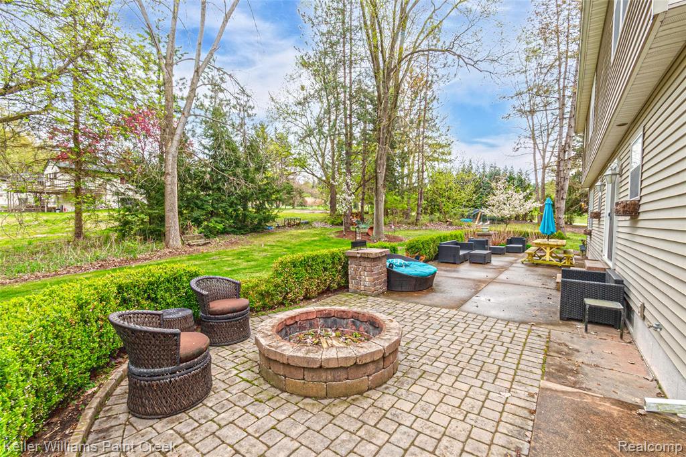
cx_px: 343
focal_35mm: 15
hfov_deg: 100.4
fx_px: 286
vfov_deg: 77.3
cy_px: 228
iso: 160
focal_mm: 10
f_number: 14
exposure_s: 1/50
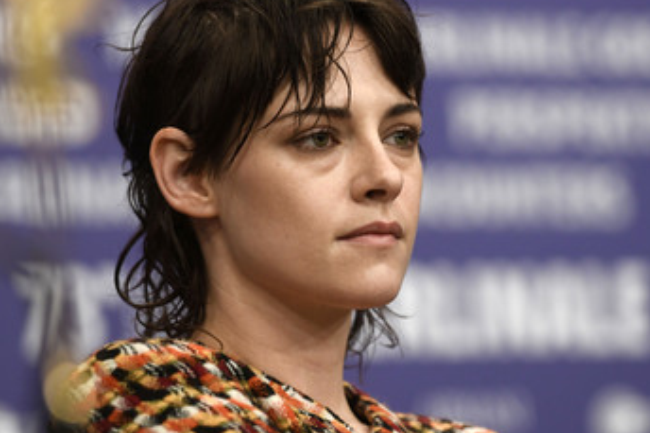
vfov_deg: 5.2
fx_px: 4728
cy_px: 210
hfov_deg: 7.9
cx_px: 362
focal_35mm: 262
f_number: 3.2
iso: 1000
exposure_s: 1/400
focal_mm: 200
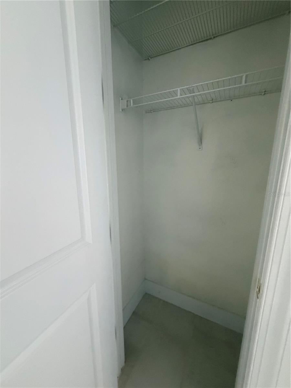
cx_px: 146
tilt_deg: -12.1
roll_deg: +0.1
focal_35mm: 14
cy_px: 194
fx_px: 157
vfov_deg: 102.1
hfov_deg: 85.7
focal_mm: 2.22
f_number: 2.2
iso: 500
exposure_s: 1/60
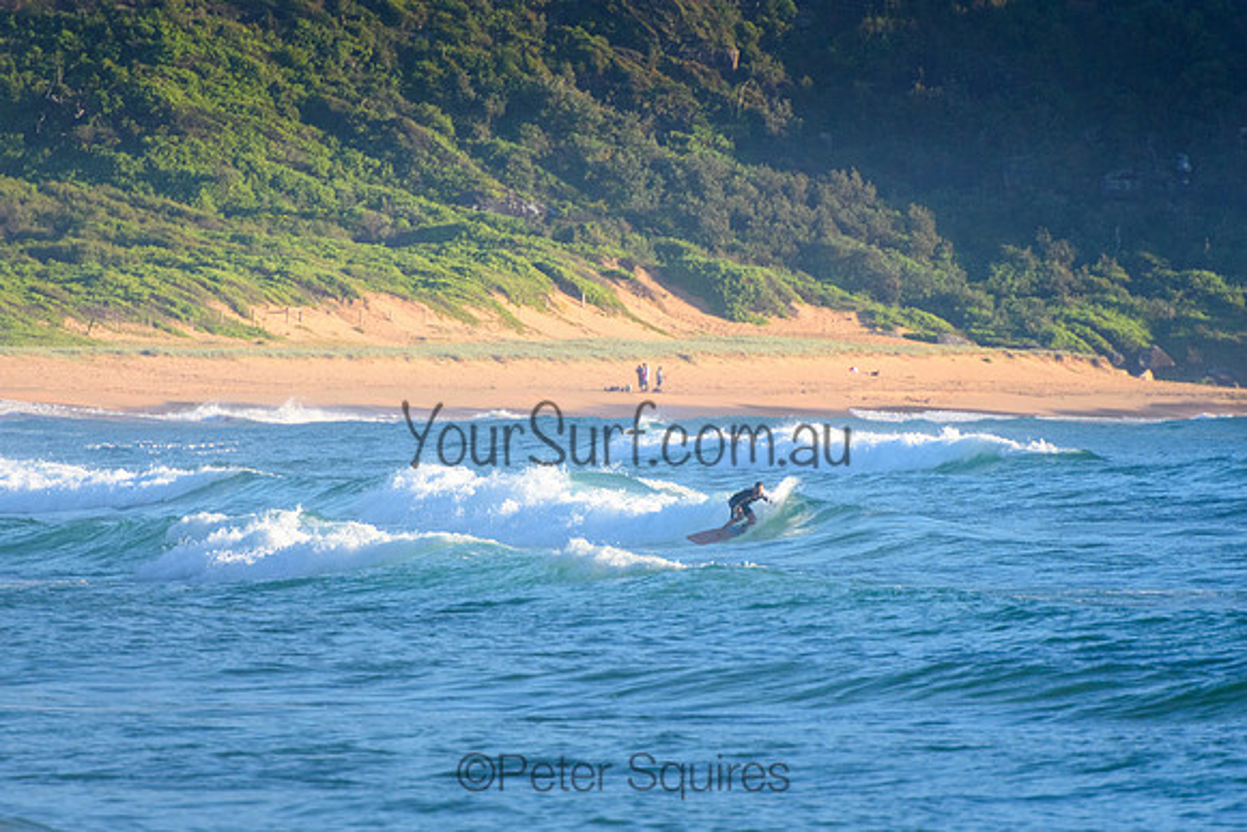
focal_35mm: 600
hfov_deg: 3.4
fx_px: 20787
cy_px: 416
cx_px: 624
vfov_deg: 2.3
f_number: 5.6
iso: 800
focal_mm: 400
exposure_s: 1/2500
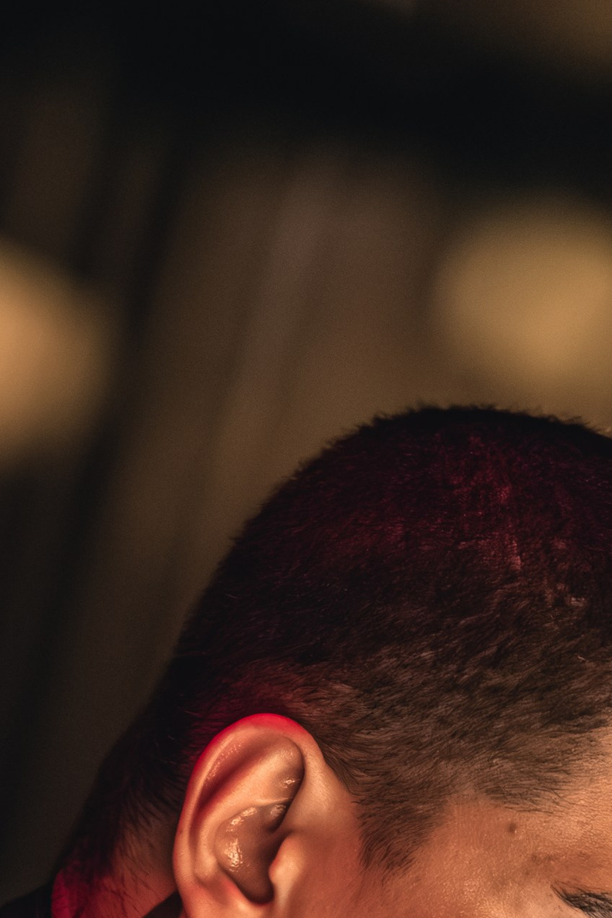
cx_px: 790
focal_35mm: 436
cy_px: 1340
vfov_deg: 4.7
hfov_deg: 3.1
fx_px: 11114
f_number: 1.8
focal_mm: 135
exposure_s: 1/160
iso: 6400
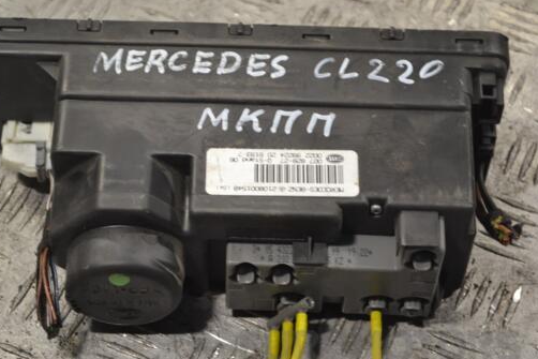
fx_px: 1474
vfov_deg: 13.9
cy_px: 204
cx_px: 220
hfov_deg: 20.7
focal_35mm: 99
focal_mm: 55
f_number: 5.6
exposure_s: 1/60
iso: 400
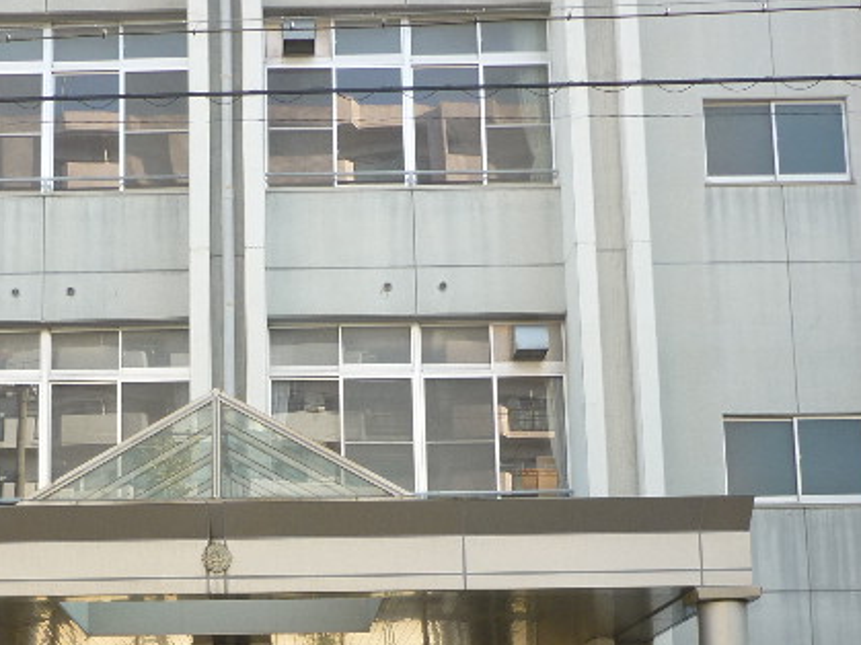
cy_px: 608
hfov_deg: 30.4
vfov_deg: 22.6
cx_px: 259
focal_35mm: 63
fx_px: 1567
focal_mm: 5.5
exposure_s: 1/200
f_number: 2.8
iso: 80
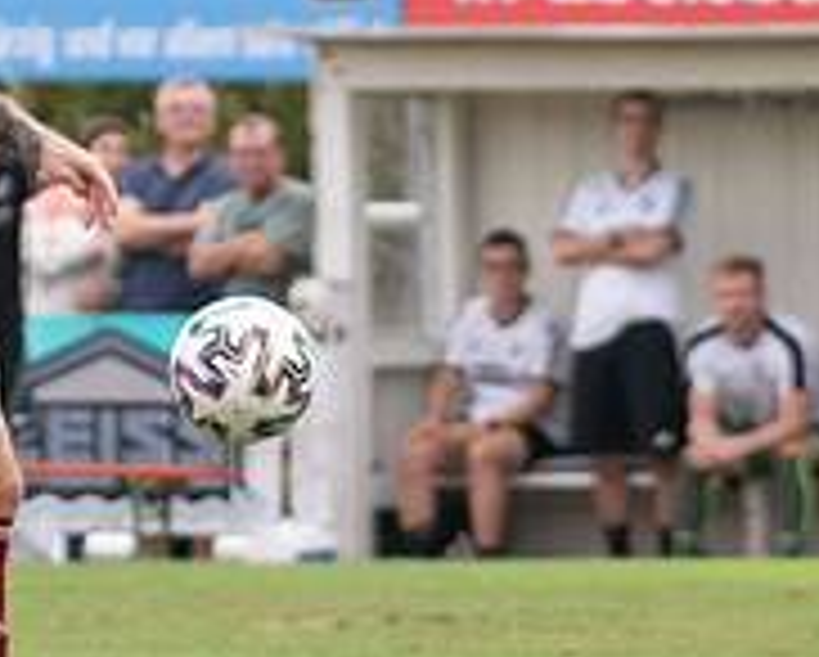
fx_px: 22397
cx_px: -26
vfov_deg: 1.7
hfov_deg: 2.1
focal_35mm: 923
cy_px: 119
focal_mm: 200
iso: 1600
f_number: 5.6
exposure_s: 1/1600
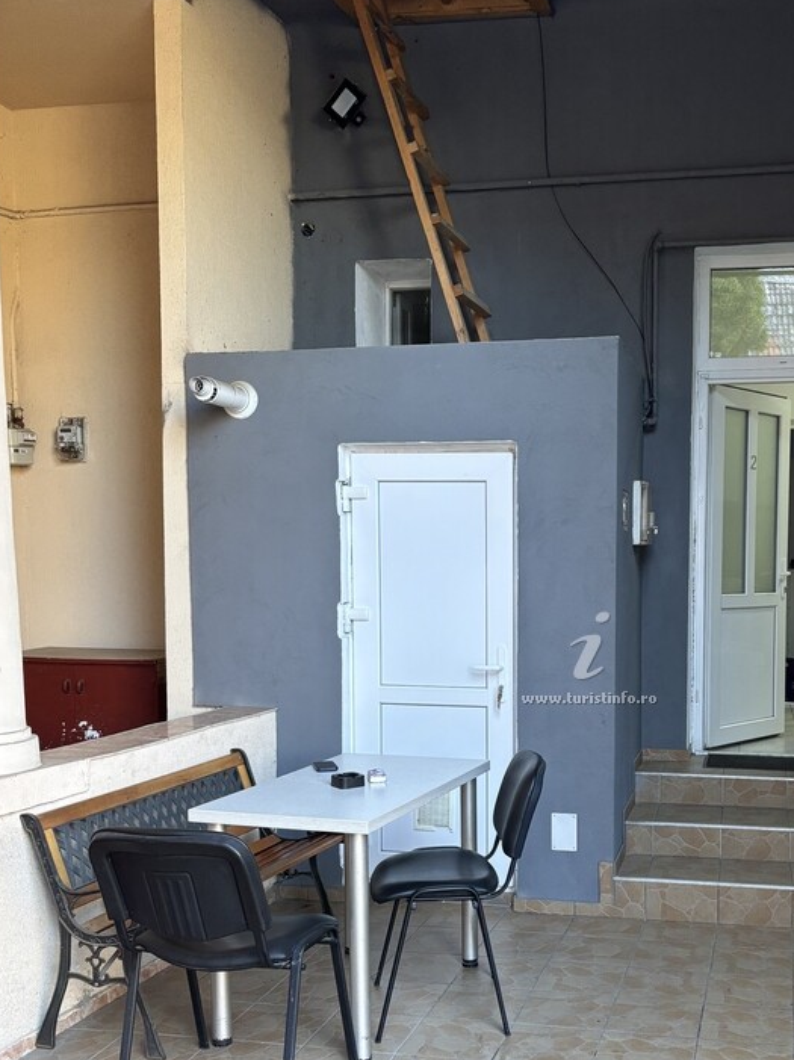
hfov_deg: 37.1
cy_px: 629
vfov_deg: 48.7
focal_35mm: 38
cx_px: 563
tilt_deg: -4.0
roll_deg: -0.3
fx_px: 1163
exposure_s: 1/90
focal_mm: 5.96
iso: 125
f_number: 1.6
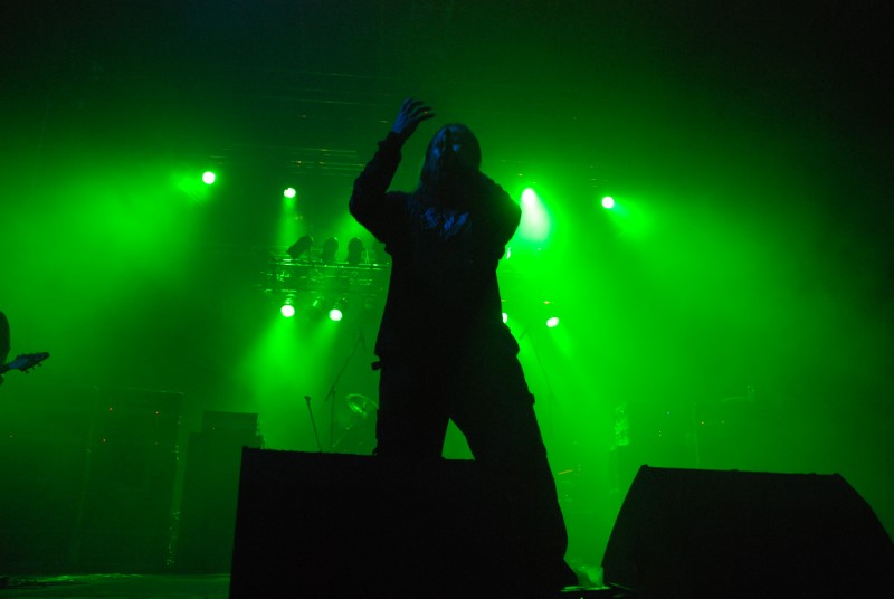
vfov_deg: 40.1
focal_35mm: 33
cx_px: 447
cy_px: 300
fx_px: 821
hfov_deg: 57.2
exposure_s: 1/45
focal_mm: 22
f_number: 3.8
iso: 1400
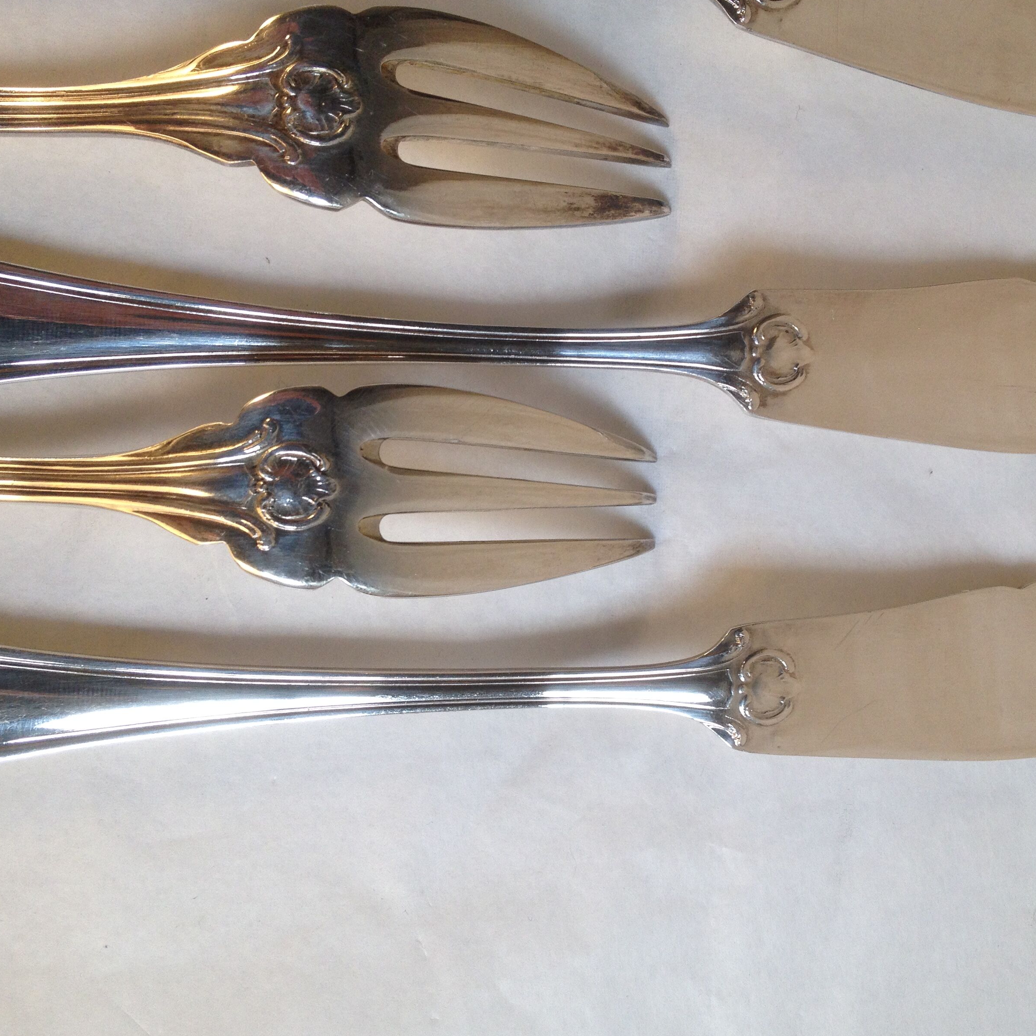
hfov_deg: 39.9
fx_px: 1422
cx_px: 597
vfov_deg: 40.0
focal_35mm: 42
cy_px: 524
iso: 80
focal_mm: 4.28
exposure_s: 1/120
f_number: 2.4
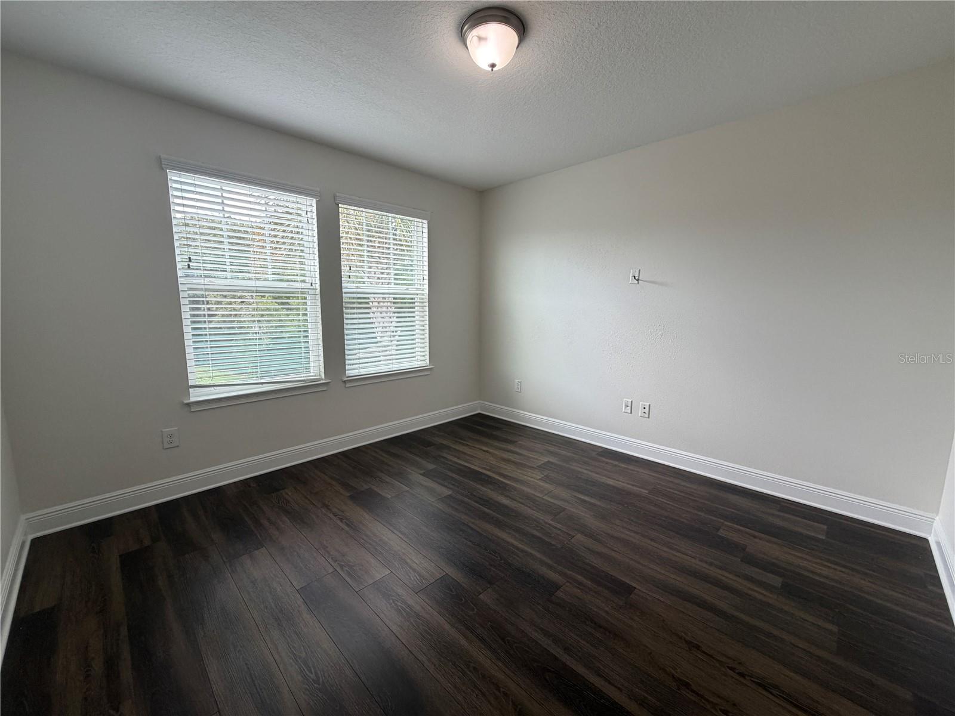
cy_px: 358
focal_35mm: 14
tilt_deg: -8.1
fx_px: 386
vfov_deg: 85.7
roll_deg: +0.1
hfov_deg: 102.1
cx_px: 478
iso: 125
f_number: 2.2
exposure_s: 1/120
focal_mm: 2.22
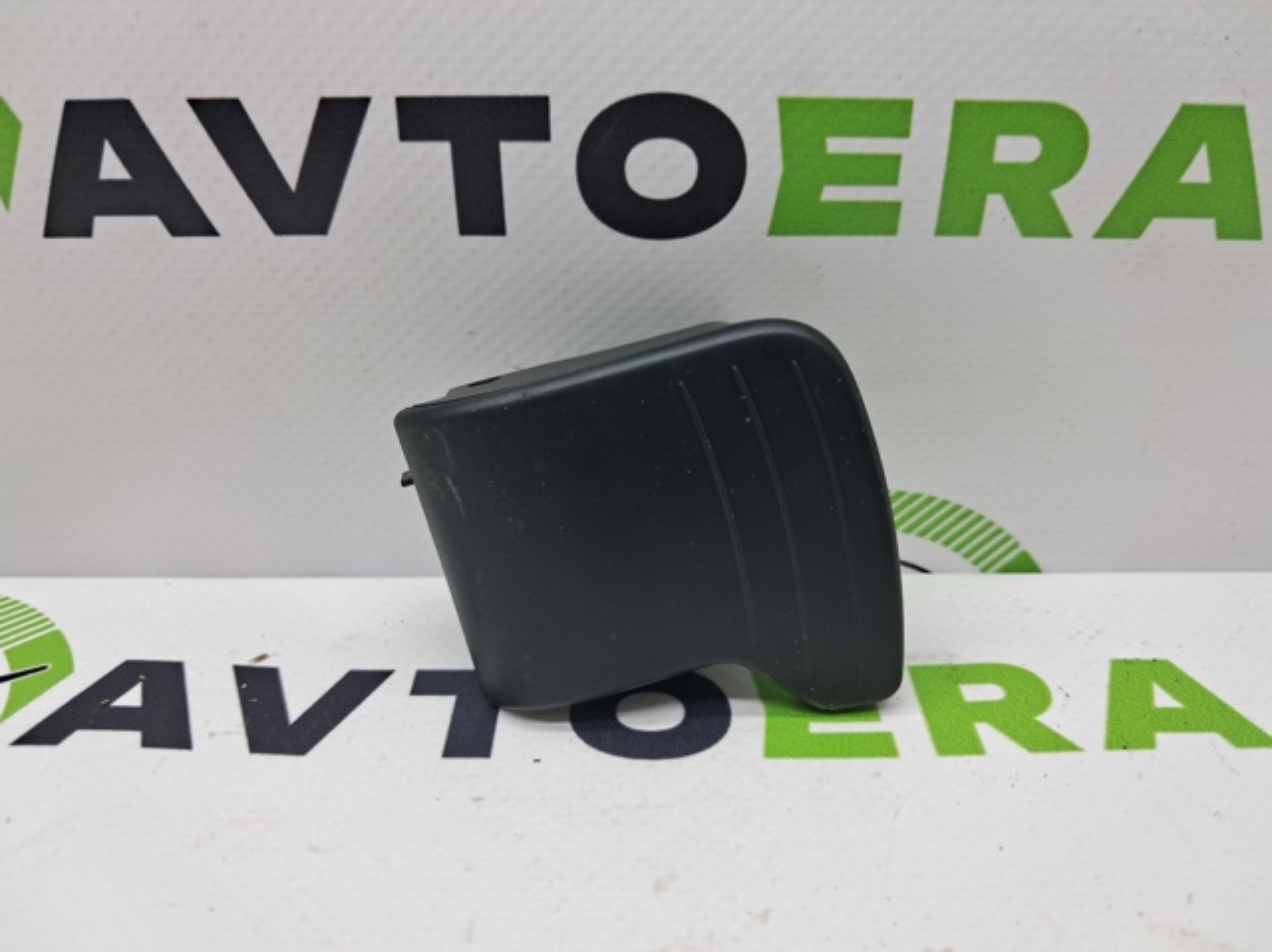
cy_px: 476
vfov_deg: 51.3
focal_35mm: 27
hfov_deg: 65.4
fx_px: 991
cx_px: 636
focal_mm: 4
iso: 50
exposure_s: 1/60
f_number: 1.8
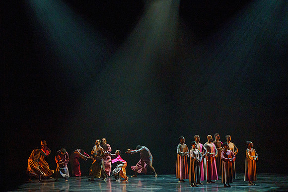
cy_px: 80
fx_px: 962
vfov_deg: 11.4
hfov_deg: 17.0
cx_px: 130
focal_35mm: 120
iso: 6400
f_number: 5.6
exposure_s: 1/250
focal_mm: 100
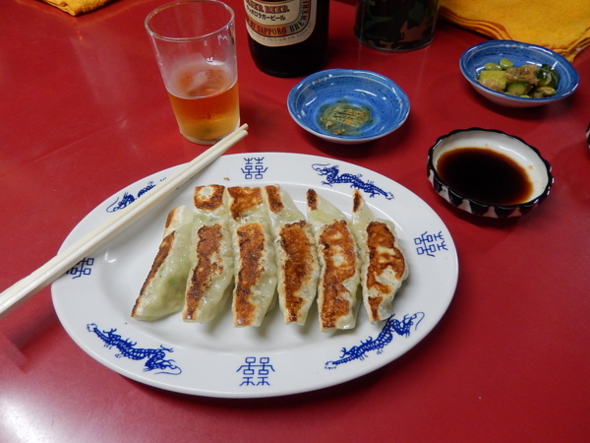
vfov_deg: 54.9
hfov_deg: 69.4
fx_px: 426
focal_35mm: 25
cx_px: 295
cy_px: 222
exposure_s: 1/15
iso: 400
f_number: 3.4
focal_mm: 4.5
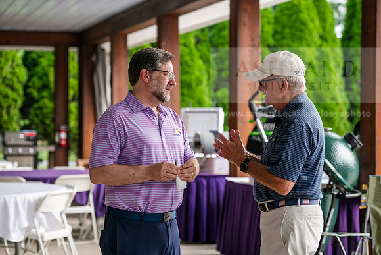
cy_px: 128
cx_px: 190
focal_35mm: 100
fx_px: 1059
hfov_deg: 20.4
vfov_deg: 13.7
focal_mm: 100
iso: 100
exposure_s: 1/320
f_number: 4
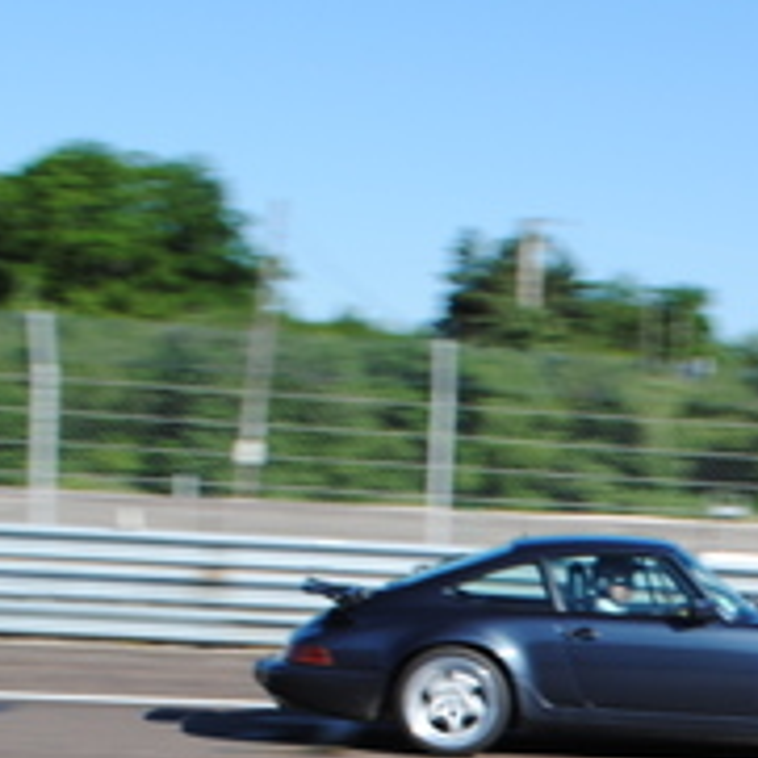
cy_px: 792
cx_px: 959
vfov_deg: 20.6
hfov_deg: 19.8
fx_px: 2007
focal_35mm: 81
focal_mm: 18
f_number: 8
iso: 100
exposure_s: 1/250
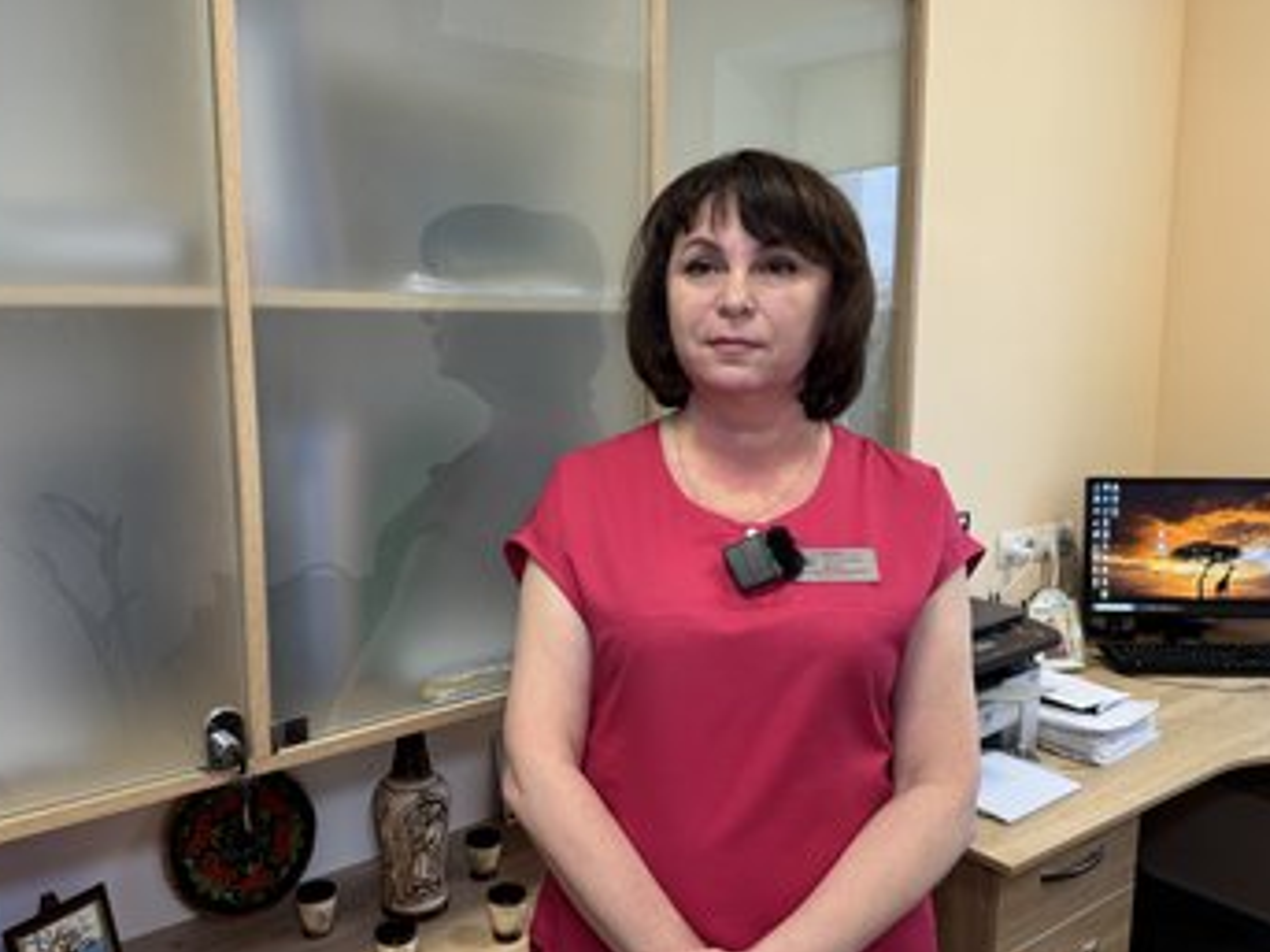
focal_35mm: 28
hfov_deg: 63.3
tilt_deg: -8.3
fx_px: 1027
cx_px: 567
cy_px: 485
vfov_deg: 49.7
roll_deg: +0.1
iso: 125
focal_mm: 6.76
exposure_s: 1/50
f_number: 1.78
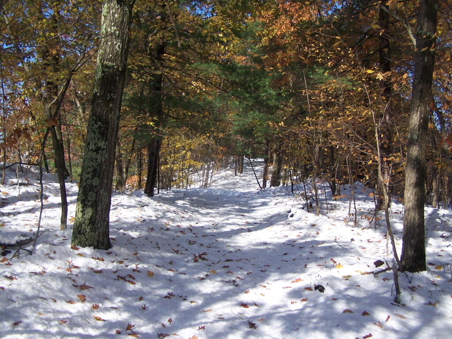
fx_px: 496
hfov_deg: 49.0
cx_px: 226
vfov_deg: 37.7
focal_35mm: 38
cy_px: 170
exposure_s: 1/800
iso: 80
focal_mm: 6.3
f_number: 2.8
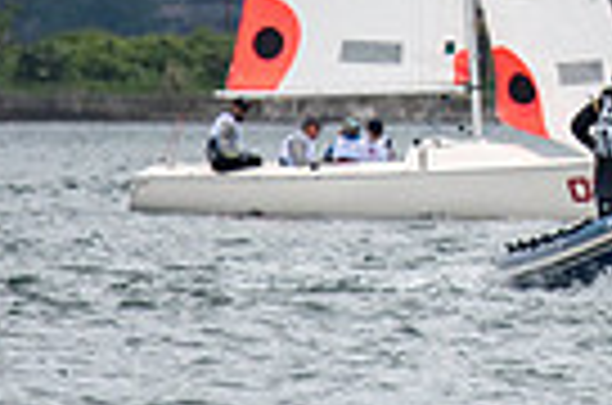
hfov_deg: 1.0
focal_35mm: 2013
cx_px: 950
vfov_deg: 0.7
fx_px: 34141
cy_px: -277
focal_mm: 300
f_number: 4
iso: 250
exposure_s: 1/2500
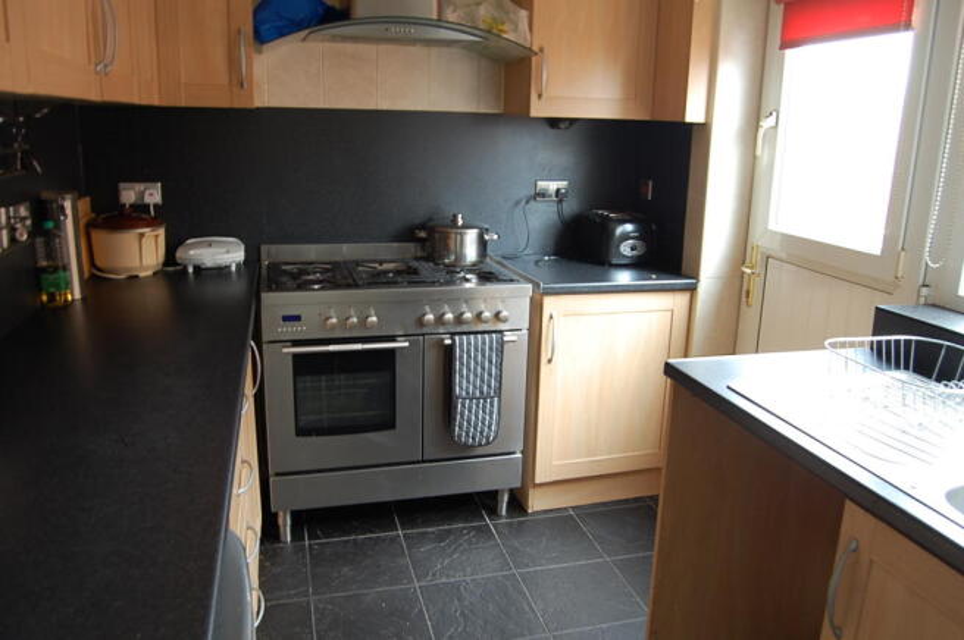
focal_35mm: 27
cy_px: 320
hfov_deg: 67.4
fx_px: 722
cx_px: 482
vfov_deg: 47.8
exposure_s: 1/2.5
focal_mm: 18
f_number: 5.6
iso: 200
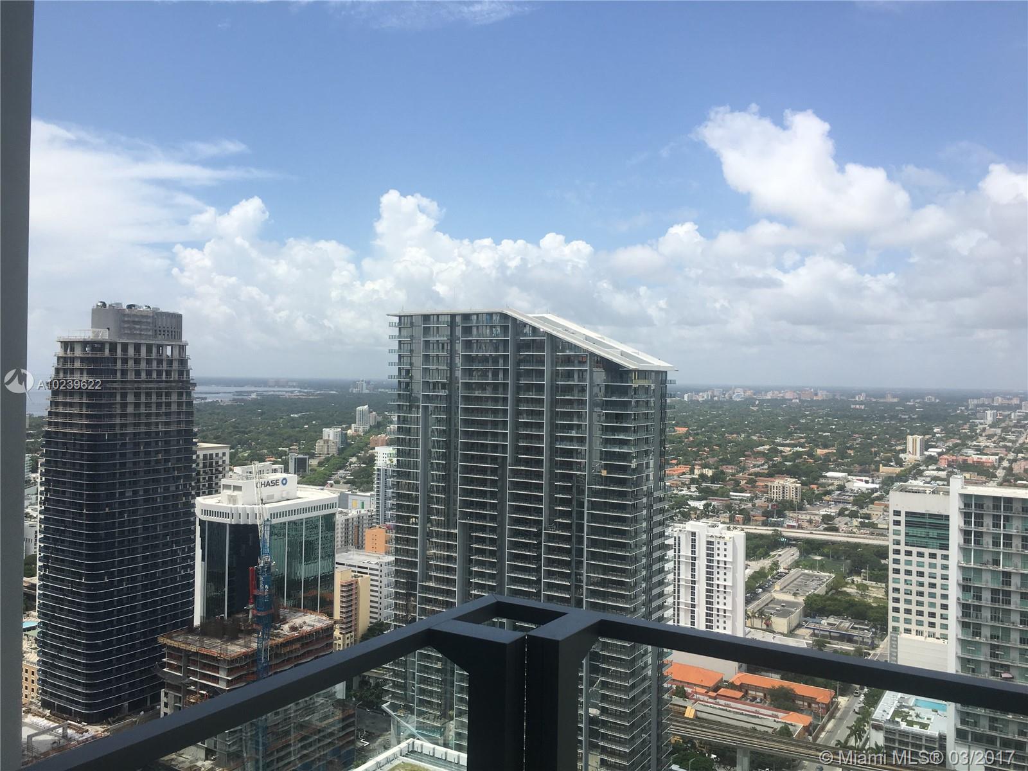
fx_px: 861
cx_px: 514
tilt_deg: +0.1
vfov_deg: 48.2
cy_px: 386
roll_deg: -1.3
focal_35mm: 29
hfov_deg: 61.7
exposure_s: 1/2262
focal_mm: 4.15
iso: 25
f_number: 2.2
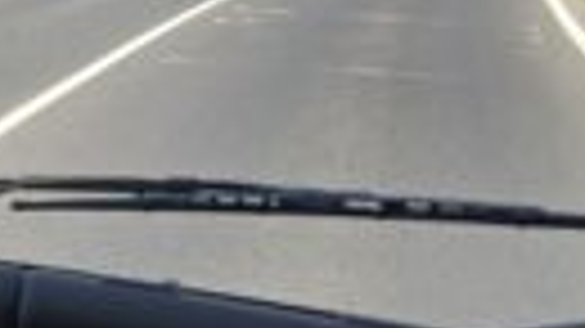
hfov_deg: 19.7
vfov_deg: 13.7
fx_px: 1349
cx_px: -392
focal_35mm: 87
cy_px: -4
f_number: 1.7
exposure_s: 1/421
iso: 12
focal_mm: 6.3
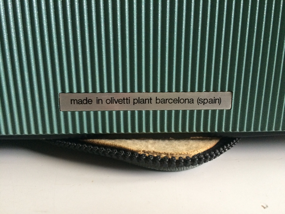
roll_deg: +0.5
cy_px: 107
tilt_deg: -17.9
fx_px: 239
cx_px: 142
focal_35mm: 29
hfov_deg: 61.7
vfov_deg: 48.2
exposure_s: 1/33
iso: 320
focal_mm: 4.15
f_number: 2.2
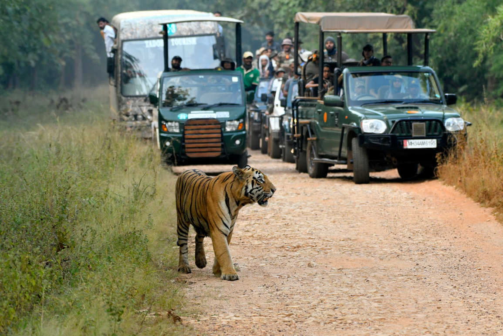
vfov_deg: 4.6
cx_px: 252
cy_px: 168
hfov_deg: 6.9
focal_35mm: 300
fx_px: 4191
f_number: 5.6
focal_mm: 200
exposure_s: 1/160
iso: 800
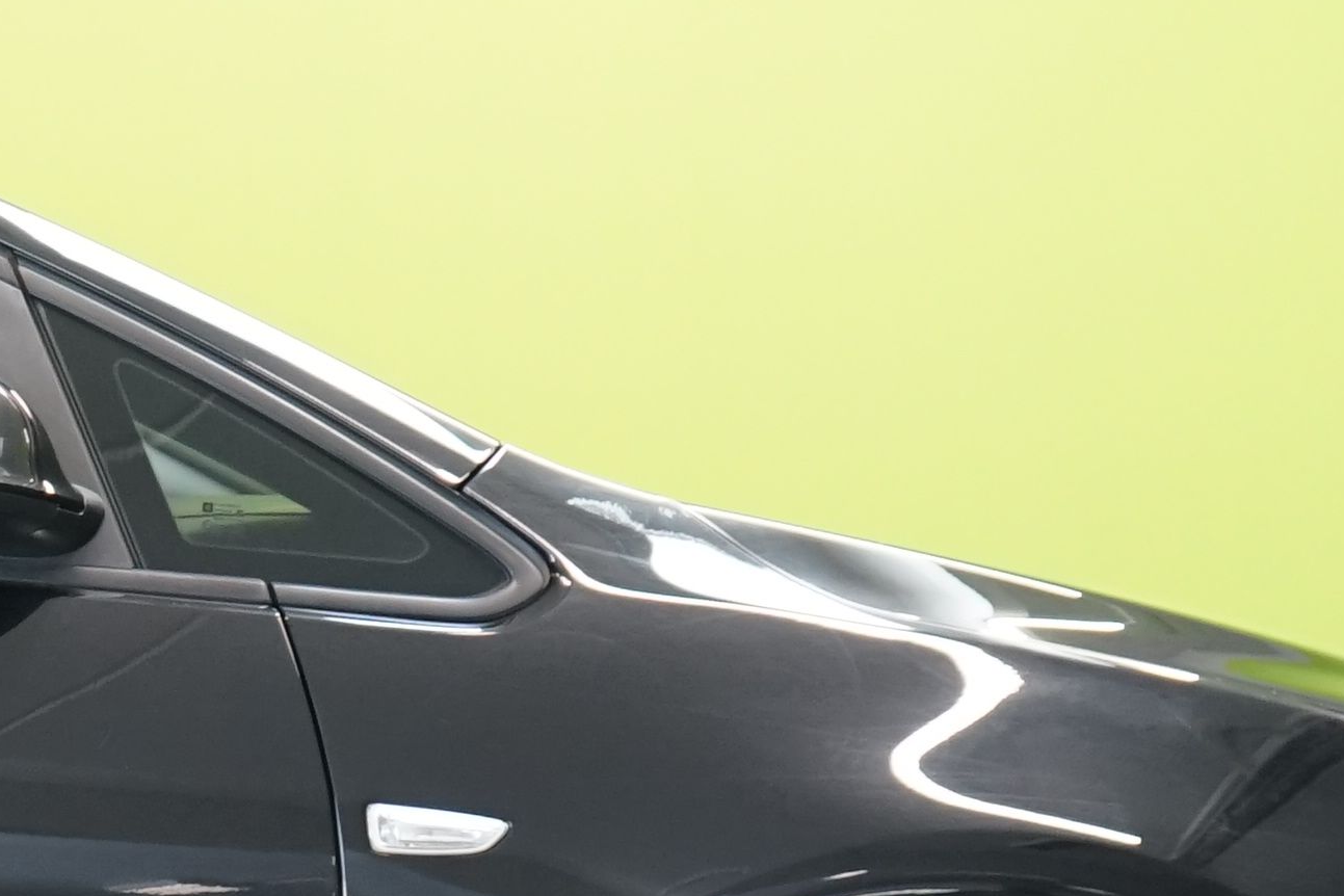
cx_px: -713
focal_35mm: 167
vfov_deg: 8.2
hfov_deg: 11.7
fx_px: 6234
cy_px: 840
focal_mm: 36
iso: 1000
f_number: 4.5
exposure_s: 1/30
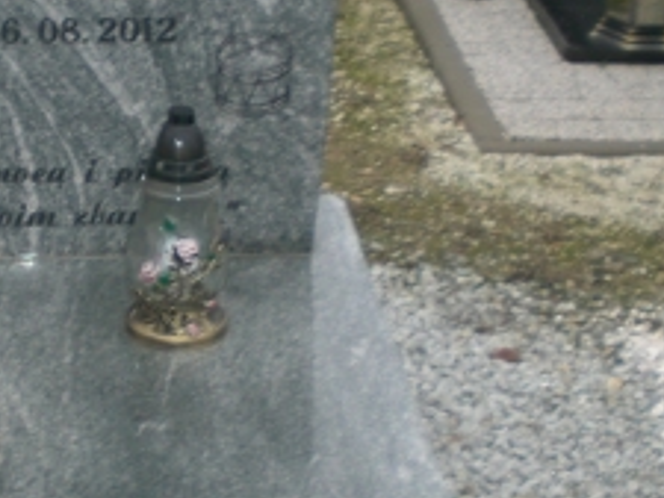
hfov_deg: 17.9
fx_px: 2073
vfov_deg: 13.7
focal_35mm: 108
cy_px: 301
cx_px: 74
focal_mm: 6.3
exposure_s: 1/80
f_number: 3.1
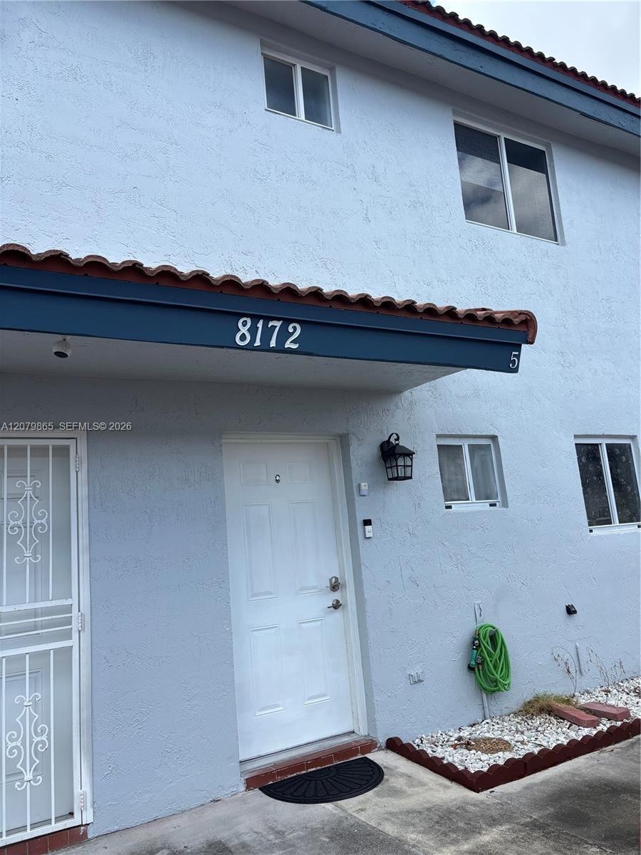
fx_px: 642
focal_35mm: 26
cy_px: 428
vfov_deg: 67.3
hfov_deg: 53.1
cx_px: 320
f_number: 1.6
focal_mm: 5.96
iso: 50
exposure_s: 1/1499
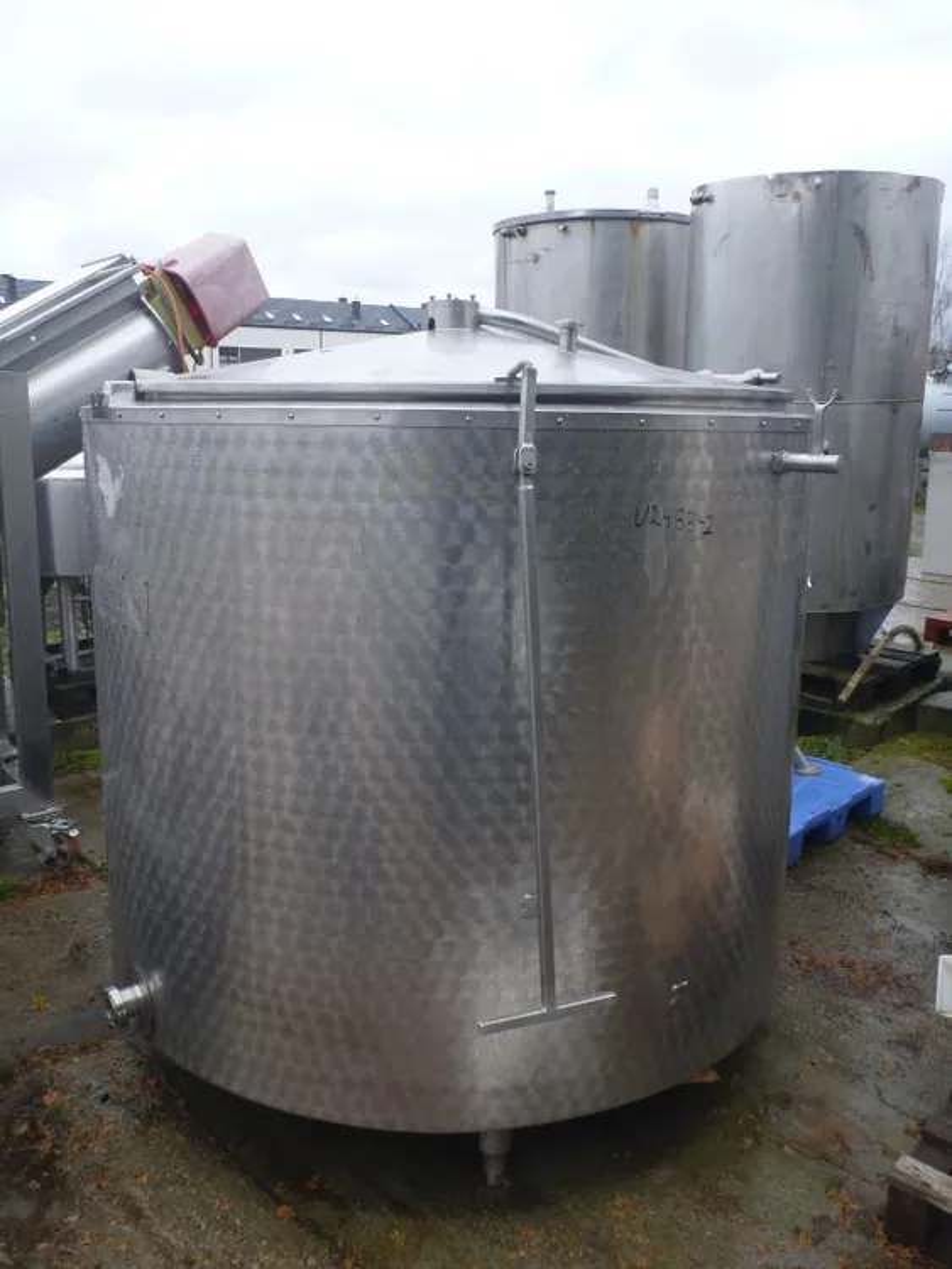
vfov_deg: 63.4
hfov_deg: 49.8
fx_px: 1026
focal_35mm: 28
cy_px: 634
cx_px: 476
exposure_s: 1/60
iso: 125
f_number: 3.3
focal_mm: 4.9
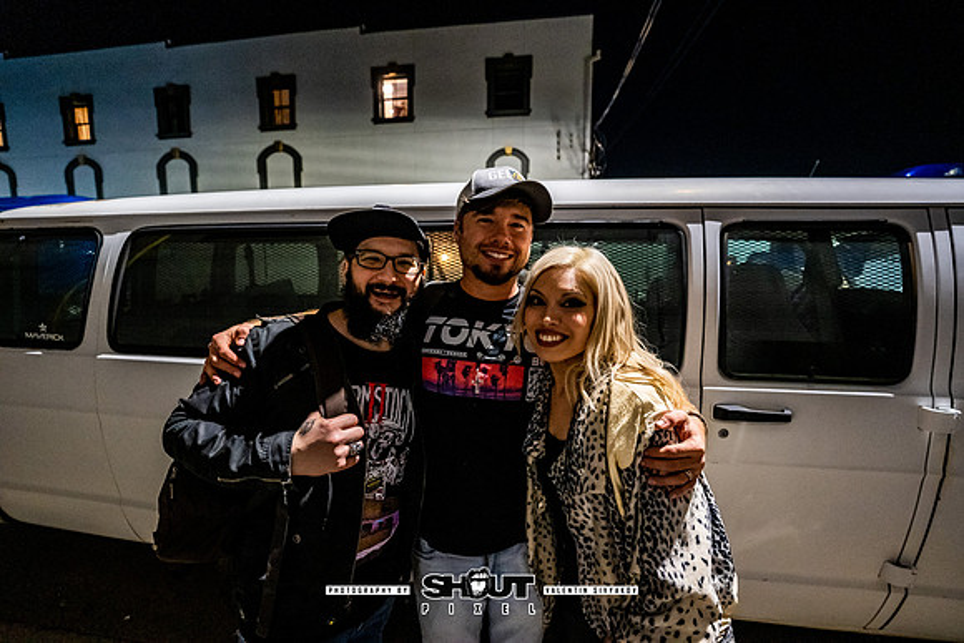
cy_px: 322
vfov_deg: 81.2
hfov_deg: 104.2
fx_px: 375
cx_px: 482
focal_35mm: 14
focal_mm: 14
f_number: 2.8
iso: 3200
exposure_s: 1/60
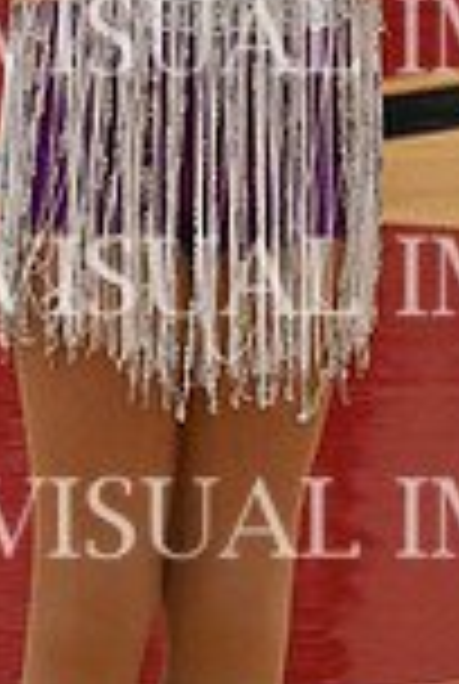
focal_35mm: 1111
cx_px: 749
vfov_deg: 1.9
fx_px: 21150
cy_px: -328
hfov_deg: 1.2
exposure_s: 1/400
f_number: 4
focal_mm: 195
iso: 5000
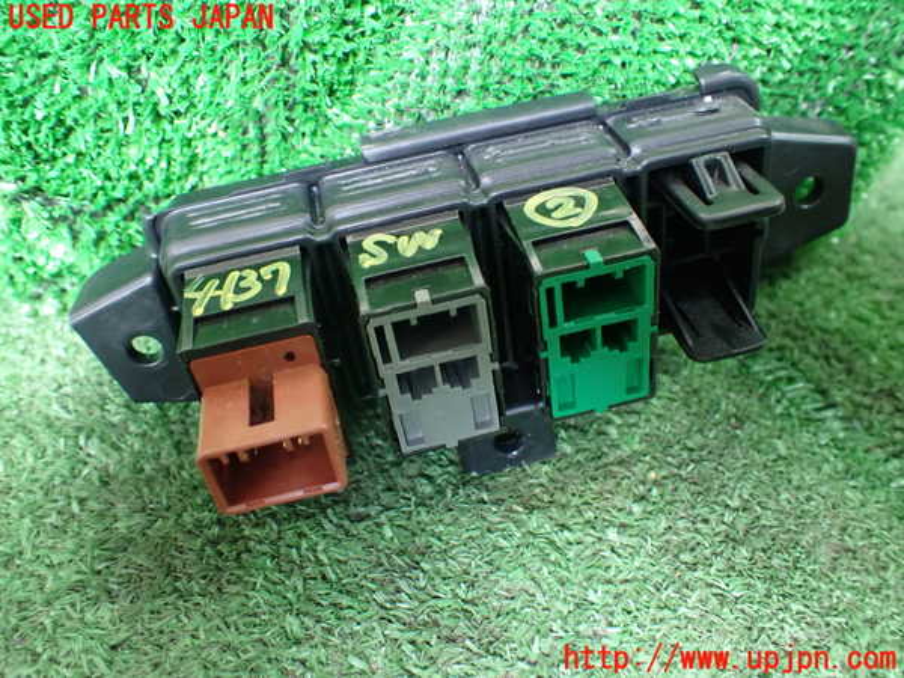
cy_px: 339
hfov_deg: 60.0
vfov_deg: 46.8
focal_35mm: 30
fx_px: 783
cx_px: 452
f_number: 2.3
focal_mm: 5.4
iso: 1000
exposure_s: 1/30
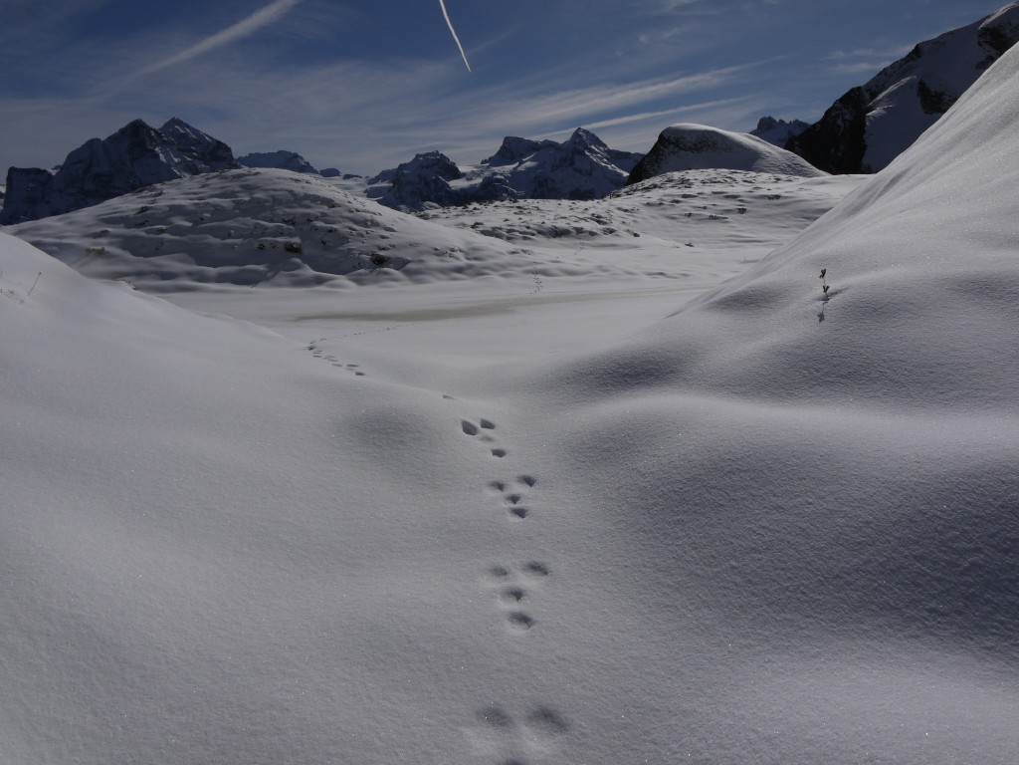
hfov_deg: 63.4
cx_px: 510
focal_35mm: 28
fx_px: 824
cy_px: 382
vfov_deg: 49.7
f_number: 13
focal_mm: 14
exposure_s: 1/1300
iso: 100
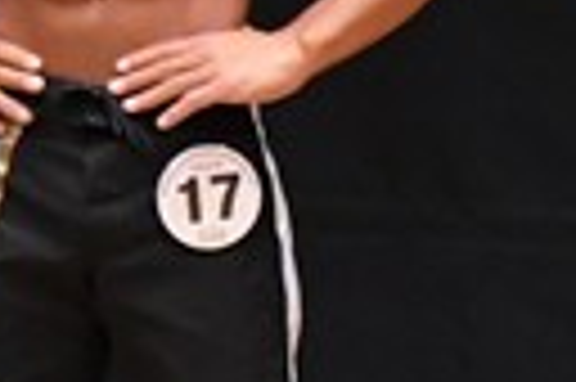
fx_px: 26047
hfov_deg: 1.3
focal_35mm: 1630
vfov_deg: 0.8
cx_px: 637
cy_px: 166
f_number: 5.6
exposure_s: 1/400
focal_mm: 180
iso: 6400
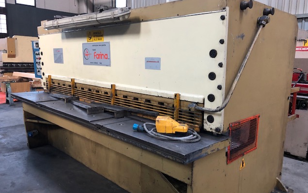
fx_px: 252
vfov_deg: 41.8
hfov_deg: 62.9
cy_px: 106
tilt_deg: -10.5
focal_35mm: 30
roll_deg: -1.4
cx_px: 155
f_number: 1.8
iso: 80
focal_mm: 3.99
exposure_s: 1/15
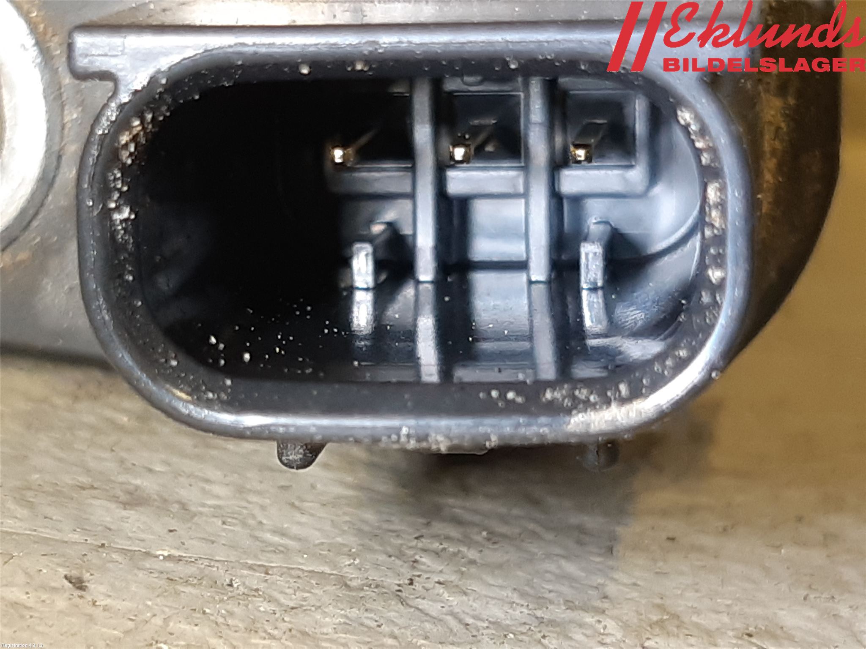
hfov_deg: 67.3
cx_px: 433
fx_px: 650
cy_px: 324
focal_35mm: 26
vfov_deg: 53.1
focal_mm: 3.93
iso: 80
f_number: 1.7
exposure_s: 1/50
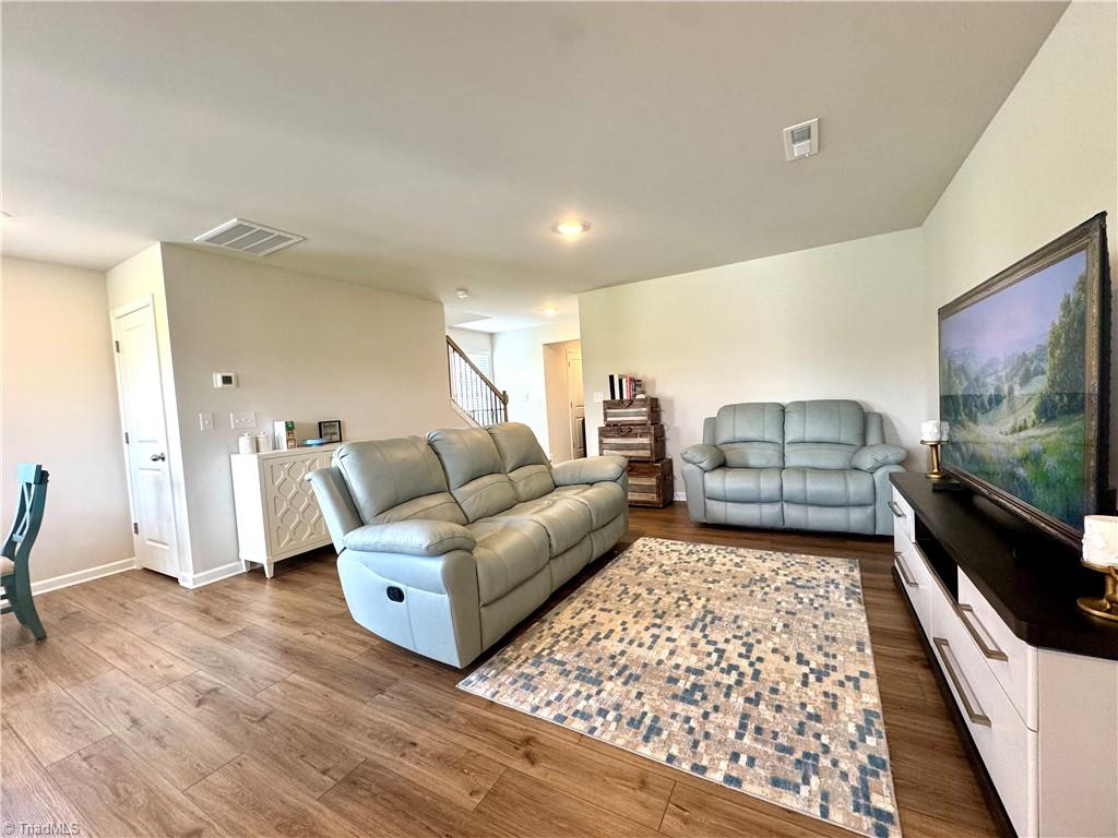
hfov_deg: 102.1
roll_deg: +3.6
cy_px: 419
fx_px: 452
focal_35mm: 14
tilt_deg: -2.2
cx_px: 559
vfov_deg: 85.7
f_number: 2.2
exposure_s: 1/60
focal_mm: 2.22
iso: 200
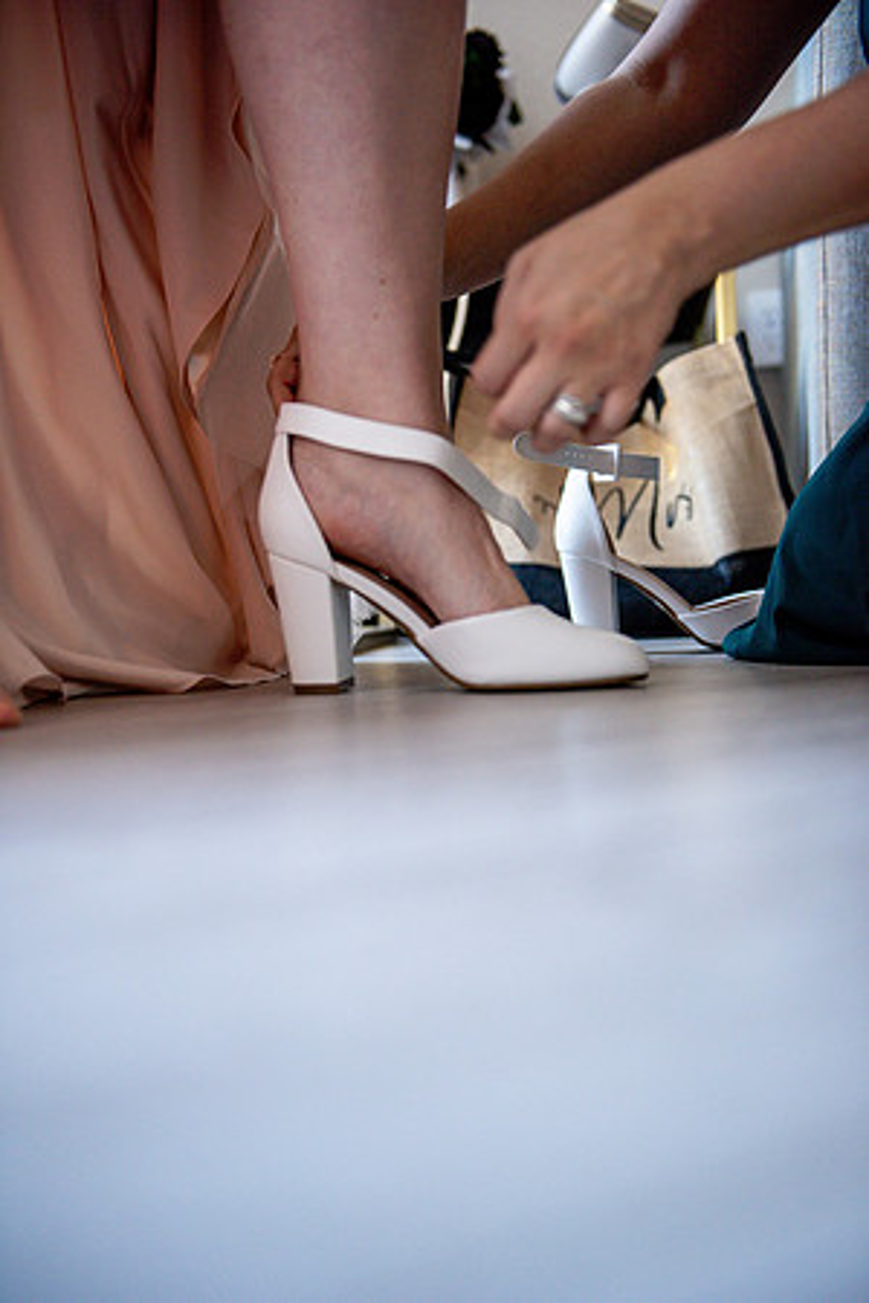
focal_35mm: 38
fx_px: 1376
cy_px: 652
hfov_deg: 35.1
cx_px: 434
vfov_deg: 50.7
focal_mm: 38
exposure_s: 1/160
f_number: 2.8
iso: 1600
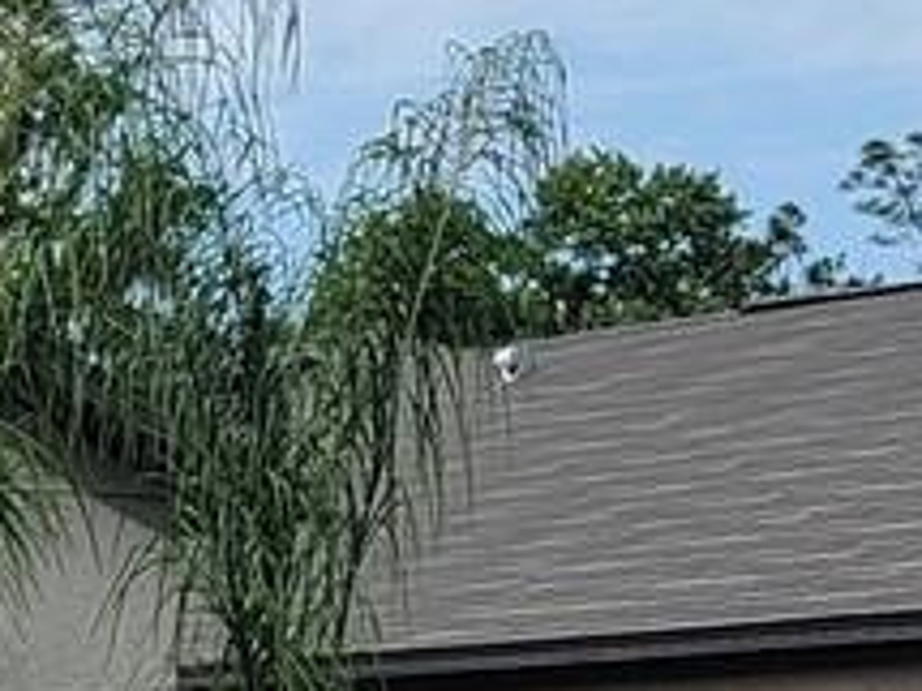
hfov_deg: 9.4
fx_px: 4765
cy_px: 678
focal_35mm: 179
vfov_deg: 8.2
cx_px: -1540
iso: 16
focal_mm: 6.7
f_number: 1.8
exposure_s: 1/1081
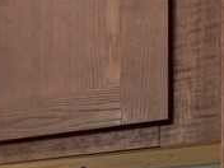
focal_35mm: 98
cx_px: -360
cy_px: 273
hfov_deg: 13.1
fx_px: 634
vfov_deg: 13.9
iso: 100
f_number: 7.1
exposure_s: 1/1.67
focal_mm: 11
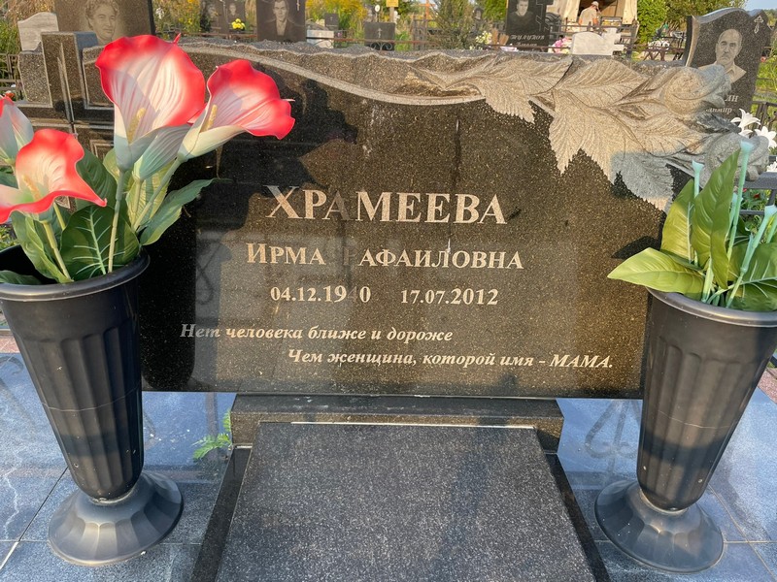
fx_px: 584
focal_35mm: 26
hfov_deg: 67.3
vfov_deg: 53.1
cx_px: 388
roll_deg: -2.8
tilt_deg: -25.1
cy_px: 291
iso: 32
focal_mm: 4.2
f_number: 1.6
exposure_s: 1/278
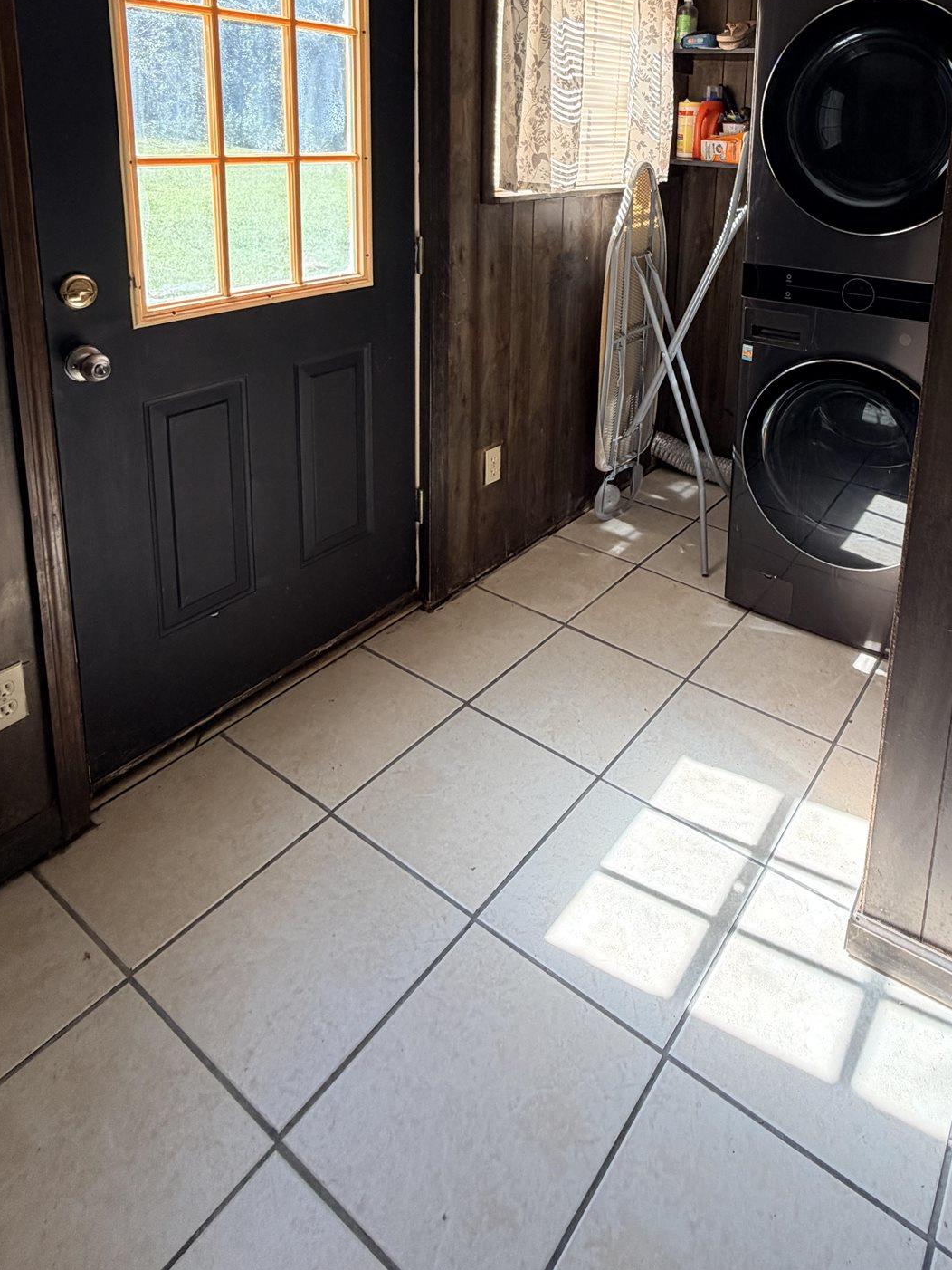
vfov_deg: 68.3
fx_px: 843
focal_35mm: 23
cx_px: 633
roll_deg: -1.9
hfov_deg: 57.6
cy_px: 293
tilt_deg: -11.1
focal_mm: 2.22
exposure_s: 1/121
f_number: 2.2
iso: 64
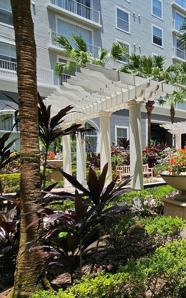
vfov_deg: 74.7
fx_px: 195
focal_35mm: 24
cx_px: 227
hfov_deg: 37.5
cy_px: 161
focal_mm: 2.2
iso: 50
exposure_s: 1/1789
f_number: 2.2
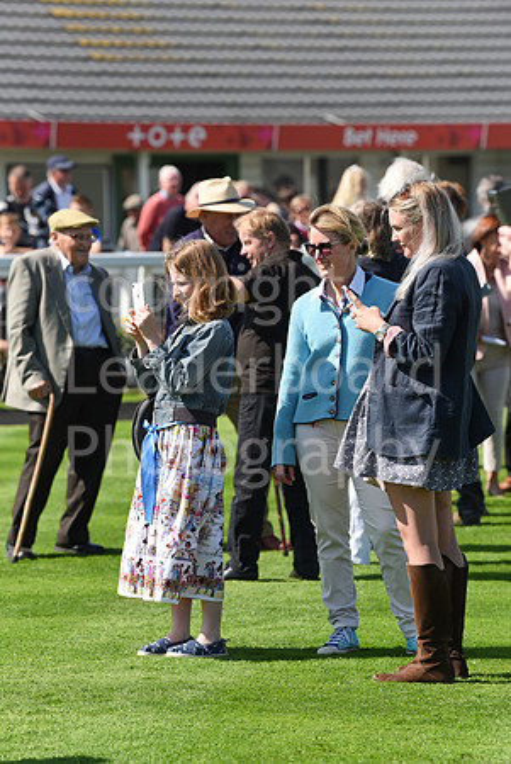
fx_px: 4248
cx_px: 256
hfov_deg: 6.9
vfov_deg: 10.3
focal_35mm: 200
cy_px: 382
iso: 400
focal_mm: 200
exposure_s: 1/2000
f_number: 5.6
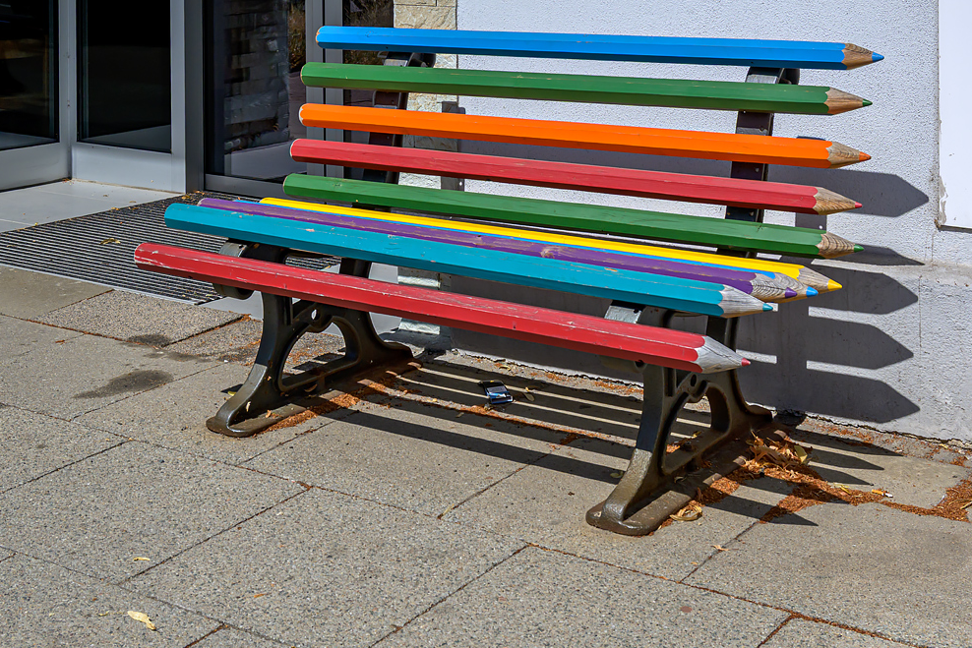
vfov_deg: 26.5
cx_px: 499
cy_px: 321
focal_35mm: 51
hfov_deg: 38.9
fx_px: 1377
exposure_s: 1/1000
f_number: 8
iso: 200
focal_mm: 28
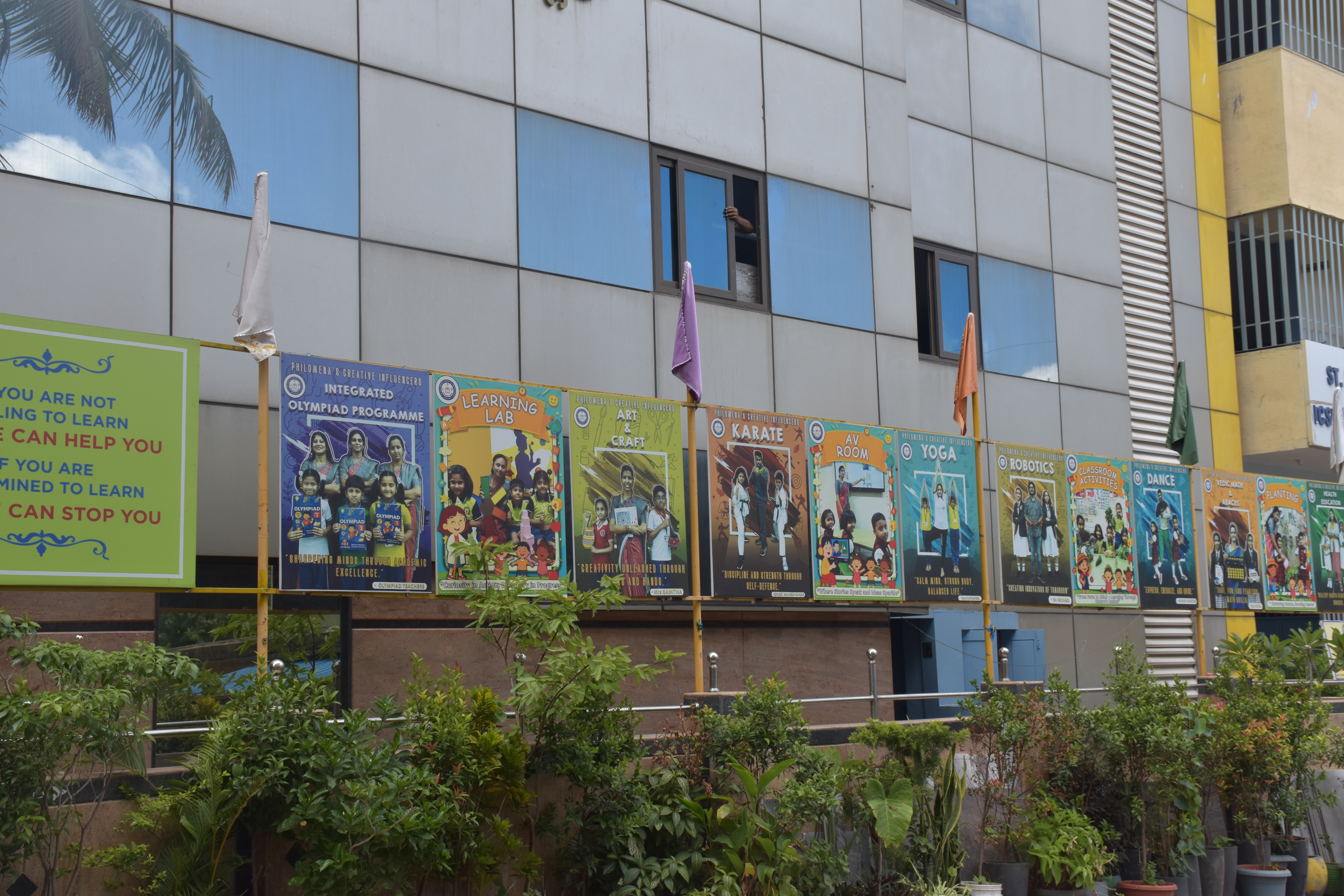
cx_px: 672
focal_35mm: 45
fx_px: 1680
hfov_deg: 43.6
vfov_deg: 29.9
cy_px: 448
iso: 250
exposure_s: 1/350
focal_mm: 30
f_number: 8
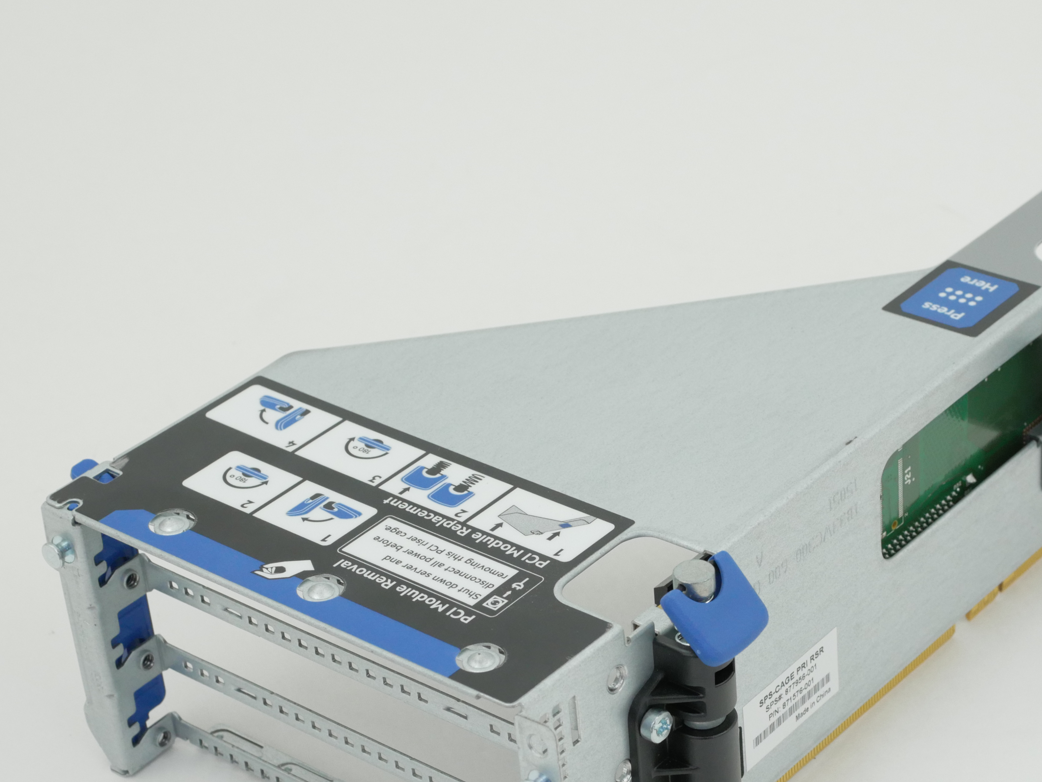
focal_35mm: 98
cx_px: 716
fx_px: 2951
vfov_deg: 15.1
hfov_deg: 19.9
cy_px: 545
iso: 800
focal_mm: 30
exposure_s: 1/160
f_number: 6.3
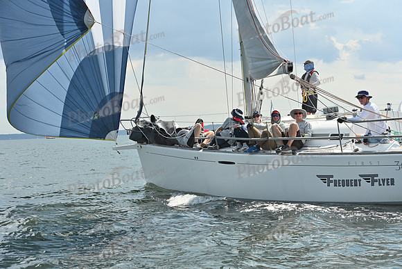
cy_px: 134
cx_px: 201
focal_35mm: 78
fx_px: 871
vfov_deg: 17.5
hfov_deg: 26.0
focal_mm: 78
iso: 320
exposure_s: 1/1600
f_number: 8
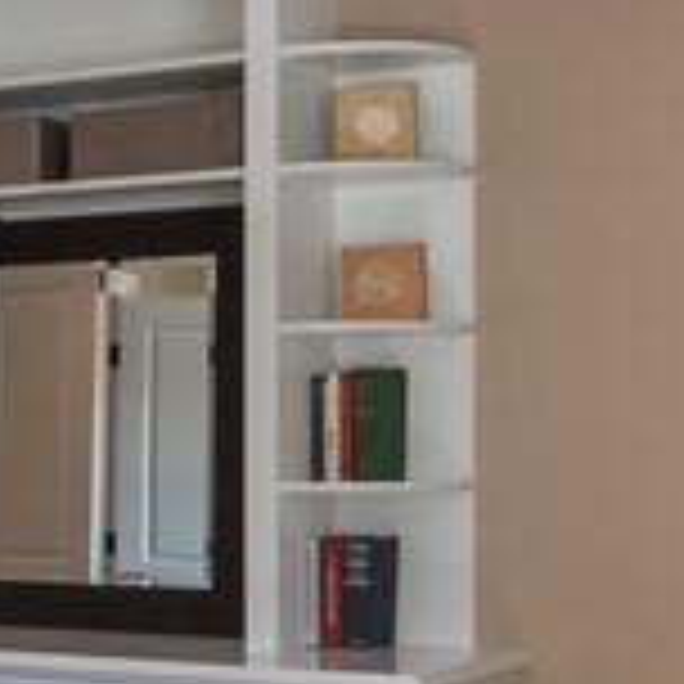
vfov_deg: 19.0
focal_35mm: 91
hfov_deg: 17.4
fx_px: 2034
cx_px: -310
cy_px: 500
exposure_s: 1/50
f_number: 10
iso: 320
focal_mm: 10
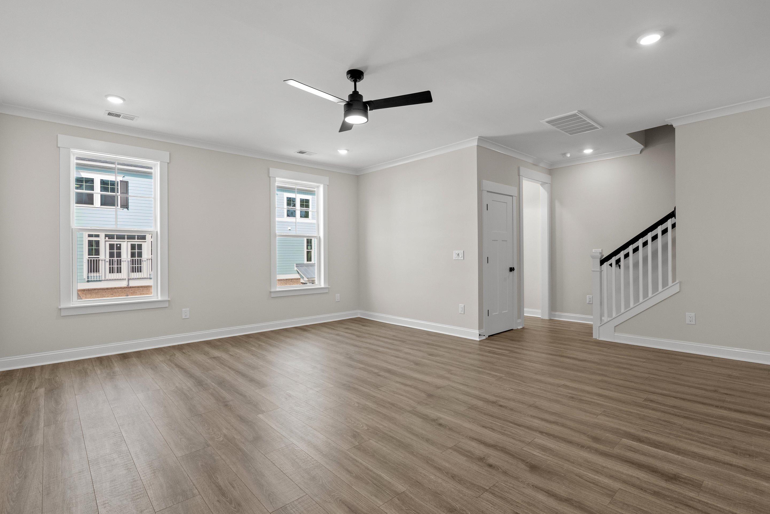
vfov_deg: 70.5
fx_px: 364
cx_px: 397
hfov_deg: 93.2
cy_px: 259
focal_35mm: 17
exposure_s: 1/15
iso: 640
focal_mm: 16
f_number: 8
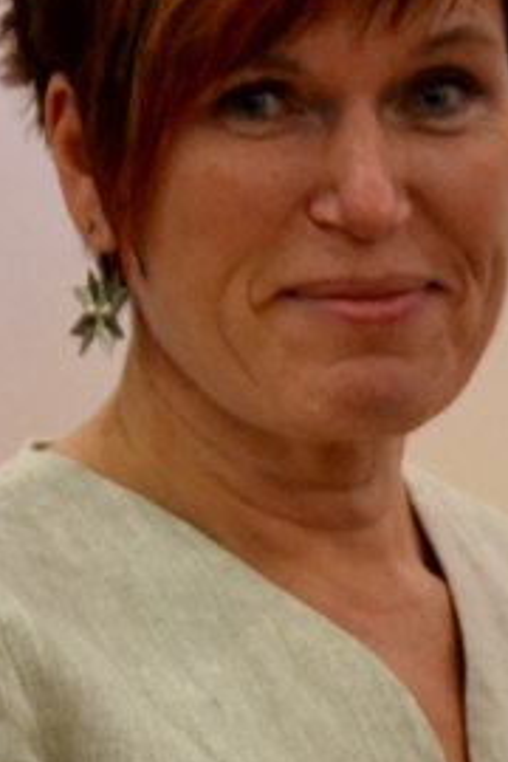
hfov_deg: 4.3
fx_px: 6622
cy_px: 912
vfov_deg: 6.5
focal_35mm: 313
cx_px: 955
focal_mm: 55
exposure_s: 1/60
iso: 2500
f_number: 4
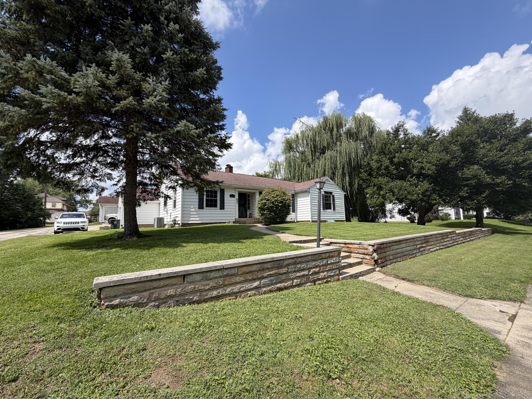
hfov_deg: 102.1
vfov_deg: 85.7
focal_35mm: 14
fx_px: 215
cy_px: 200
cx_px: 266
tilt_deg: +6.5
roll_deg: +1.9
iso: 25
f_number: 2.2
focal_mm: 2.22
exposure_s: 1/770
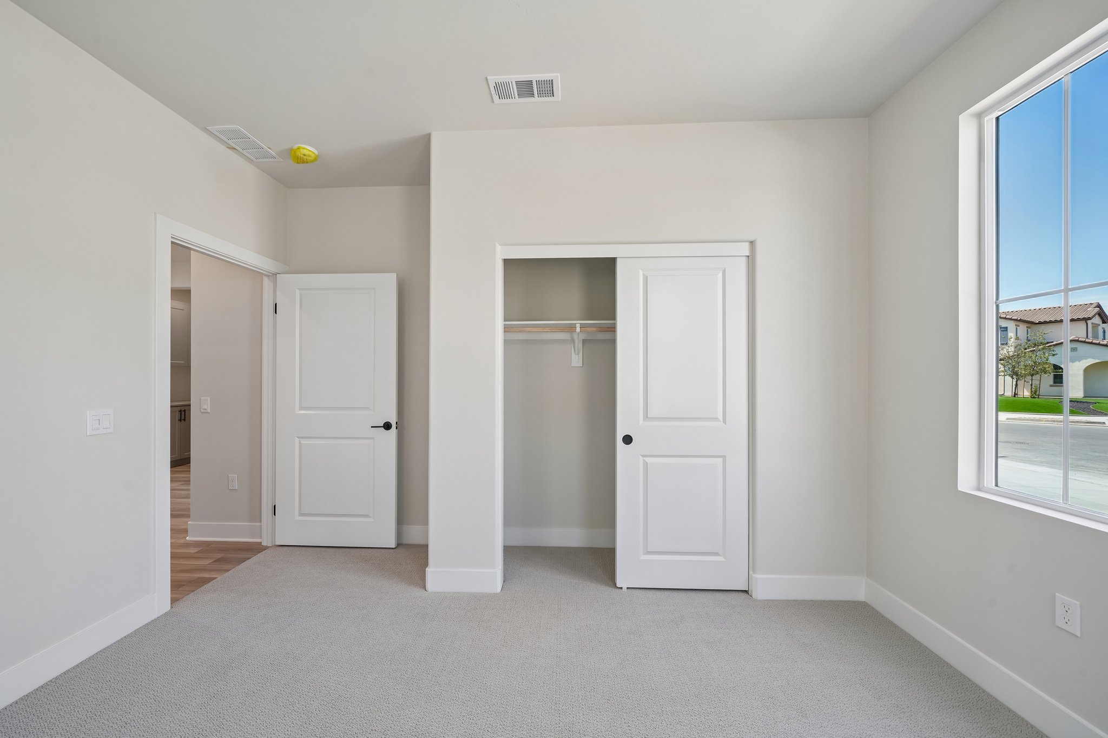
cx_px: 554
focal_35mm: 13
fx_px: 400
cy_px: 369
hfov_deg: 108.3
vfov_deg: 85.4
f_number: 8
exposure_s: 1/30
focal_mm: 13
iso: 400
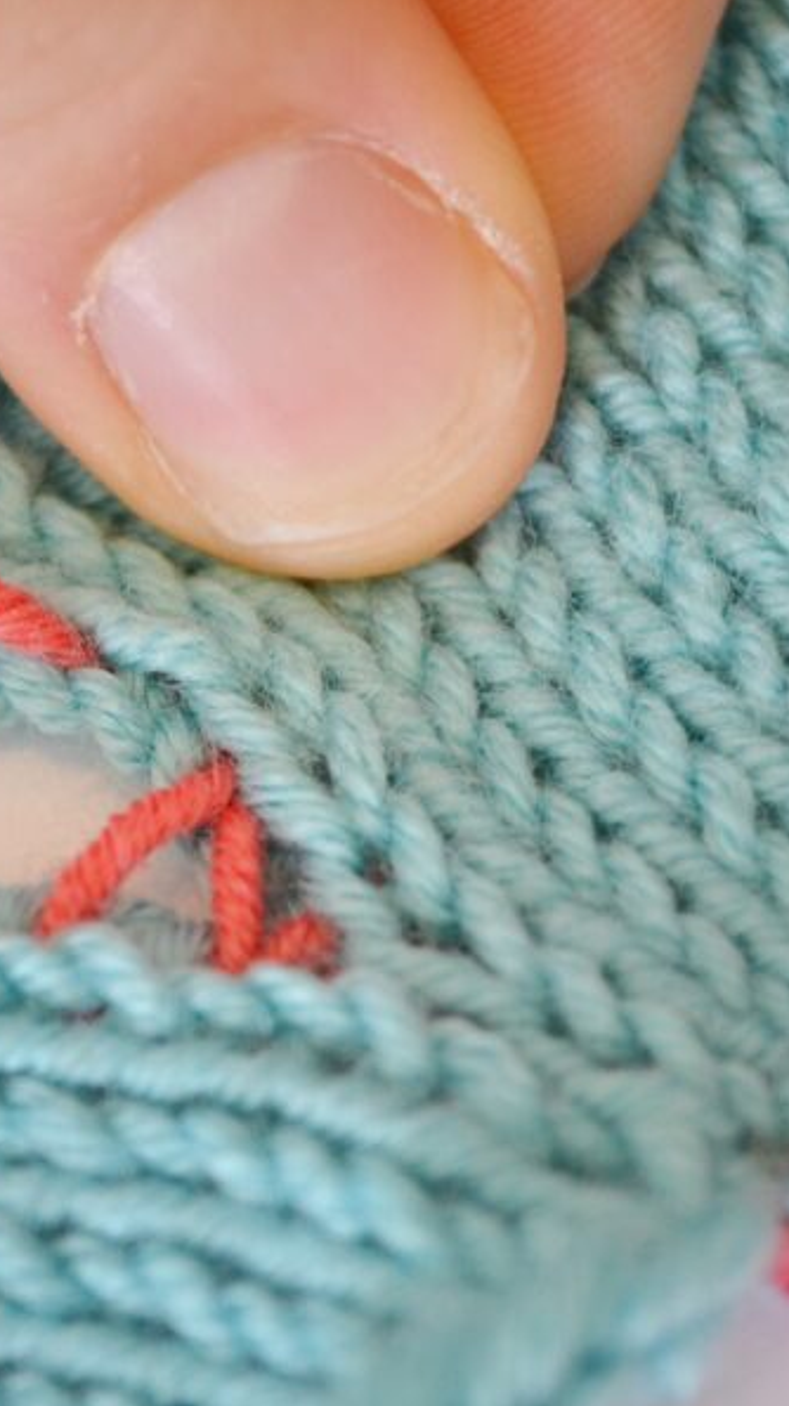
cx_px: 161
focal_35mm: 131
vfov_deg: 16.4
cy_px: 699
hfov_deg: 9.2
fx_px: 4872
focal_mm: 55
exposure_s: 1/60
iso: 800
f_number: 5.6
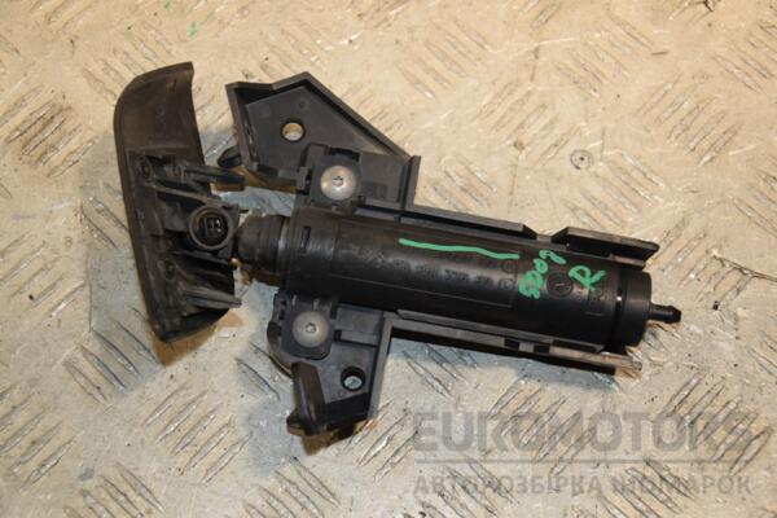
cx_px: 388
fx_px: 1619
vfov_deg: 18.2
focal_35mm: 75
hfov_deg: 27.0
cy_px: 259
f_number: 5
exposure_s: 1/200
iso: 800
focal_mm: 50
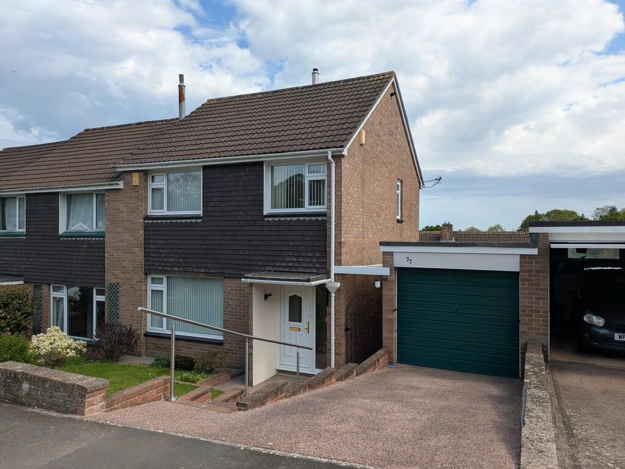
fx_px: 452
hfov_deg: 69.4
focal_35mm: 25
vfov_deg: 54.9
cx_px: 312
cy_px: 234
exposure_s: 1/1776
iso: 49
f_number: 1.89
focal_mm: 5.43
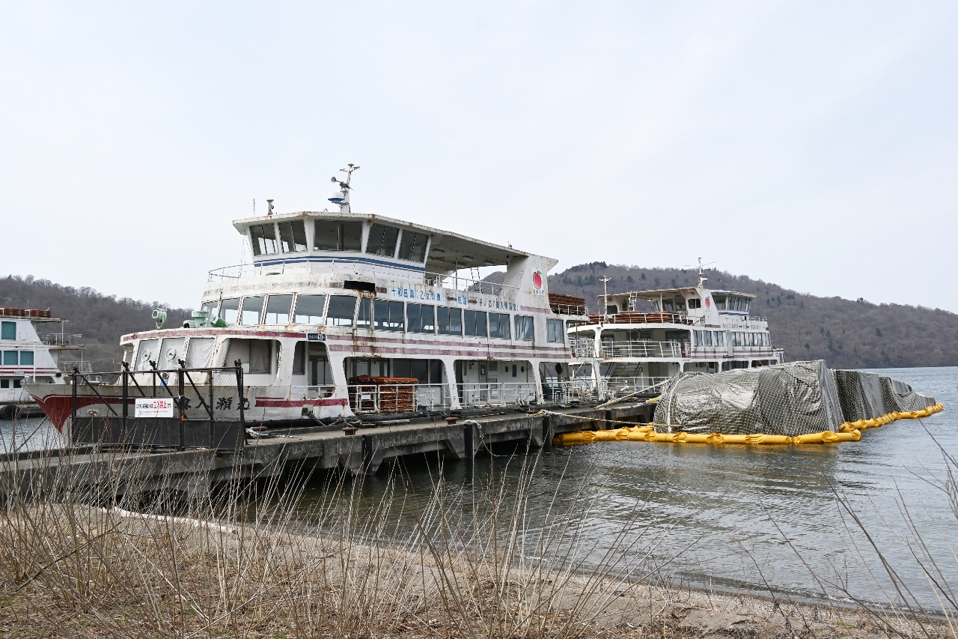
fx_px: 898
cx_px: 479
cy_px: 320
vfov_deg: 39.1
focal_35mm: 34
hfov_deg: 56.2
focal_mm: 22.5
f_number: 7.1
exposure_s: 1/400
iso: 100
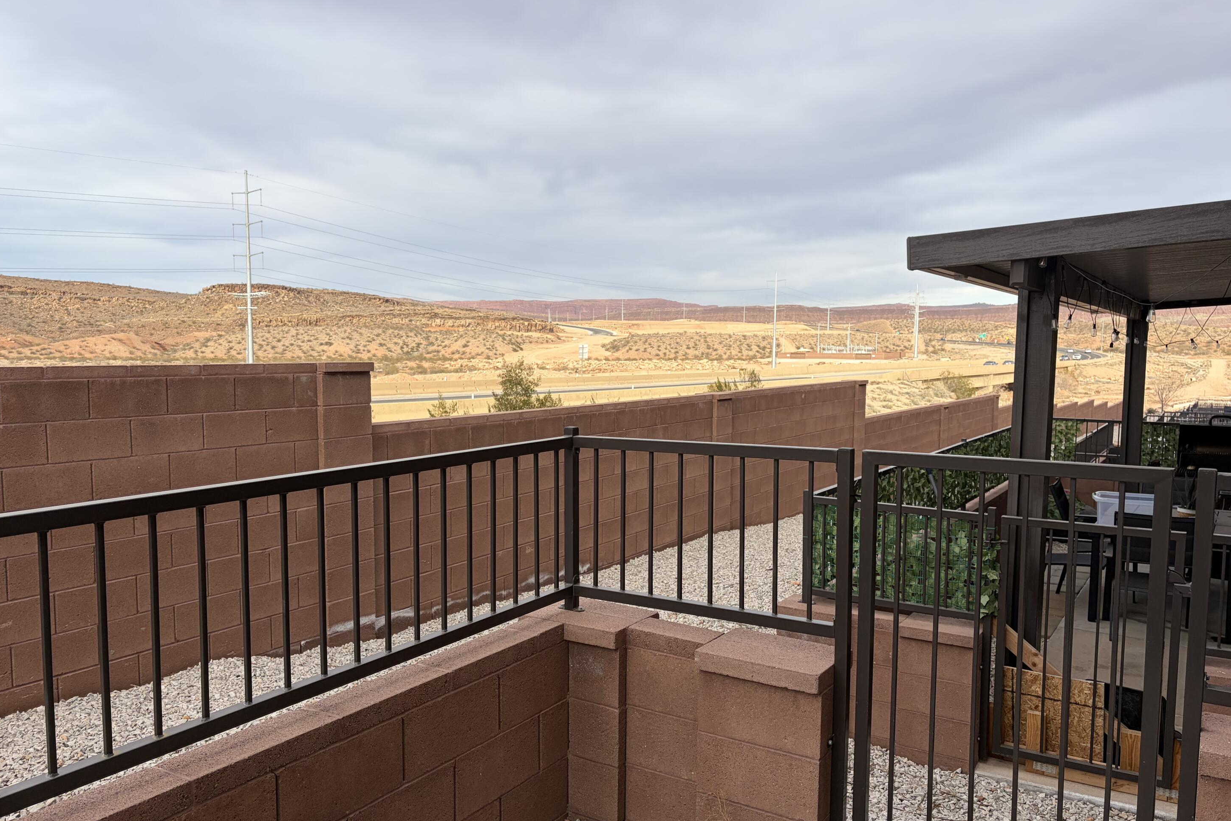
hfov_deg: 65.5
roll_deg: -0.3
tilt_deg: -4.9
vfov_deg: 46.4
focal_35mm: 28
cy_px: 438
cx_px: 620
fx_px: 957
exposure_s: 1/1175
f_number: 1.6
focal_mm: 5.96
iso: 50
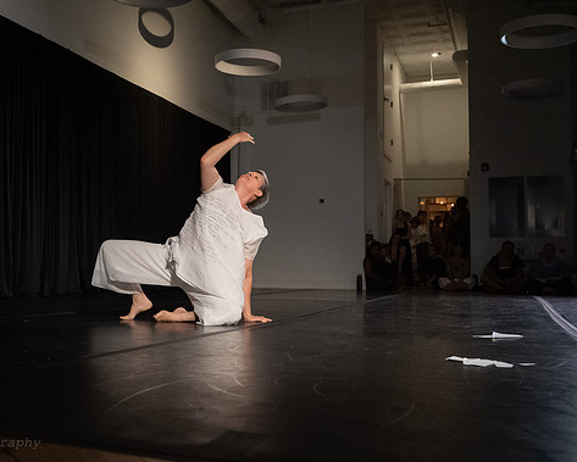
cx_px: 185
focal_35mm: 43
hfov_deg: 42.2
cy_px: 225
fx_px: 735
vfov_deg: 34.9
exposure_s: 1/500
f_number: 4.5
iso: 6400
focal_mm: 28
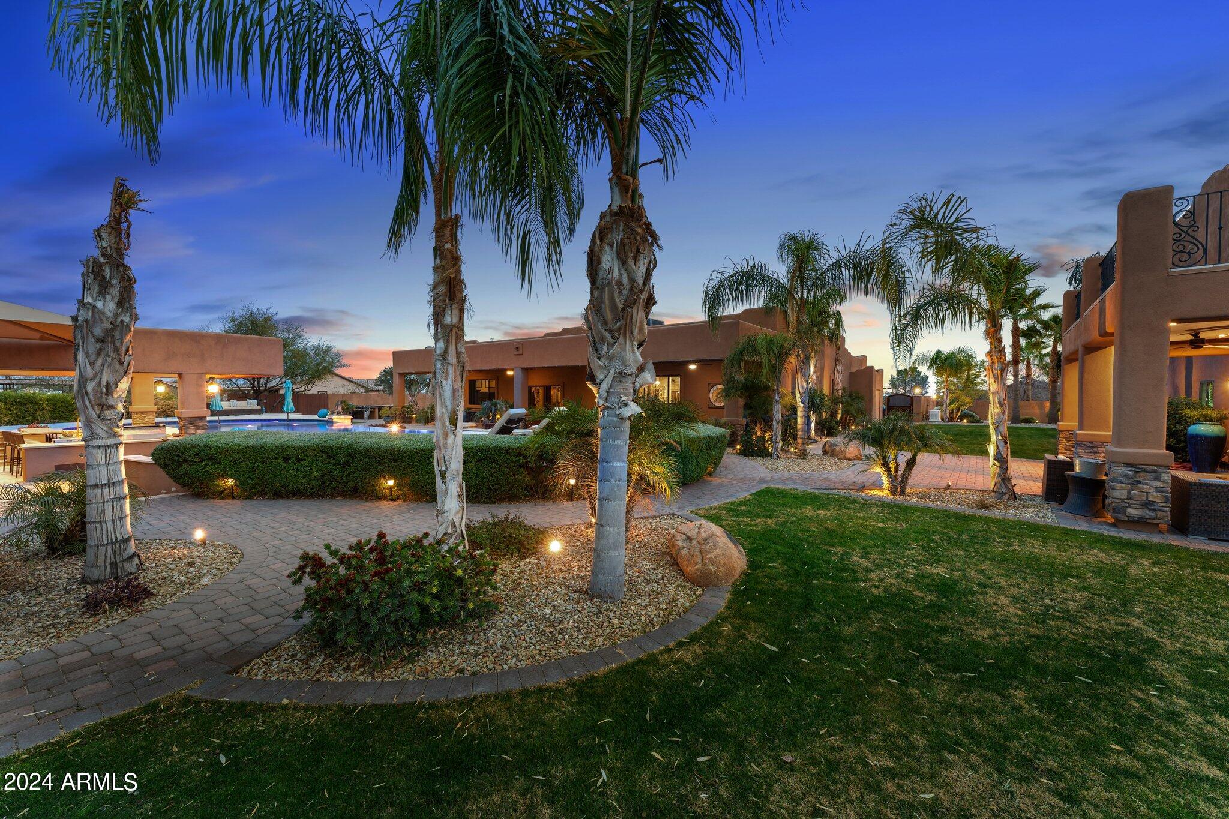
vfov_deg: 81.2
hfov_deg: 104.3
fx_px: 478
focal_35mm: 14
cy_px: 410
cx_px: 614
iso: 400
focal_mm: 14
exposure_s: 2
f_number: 8
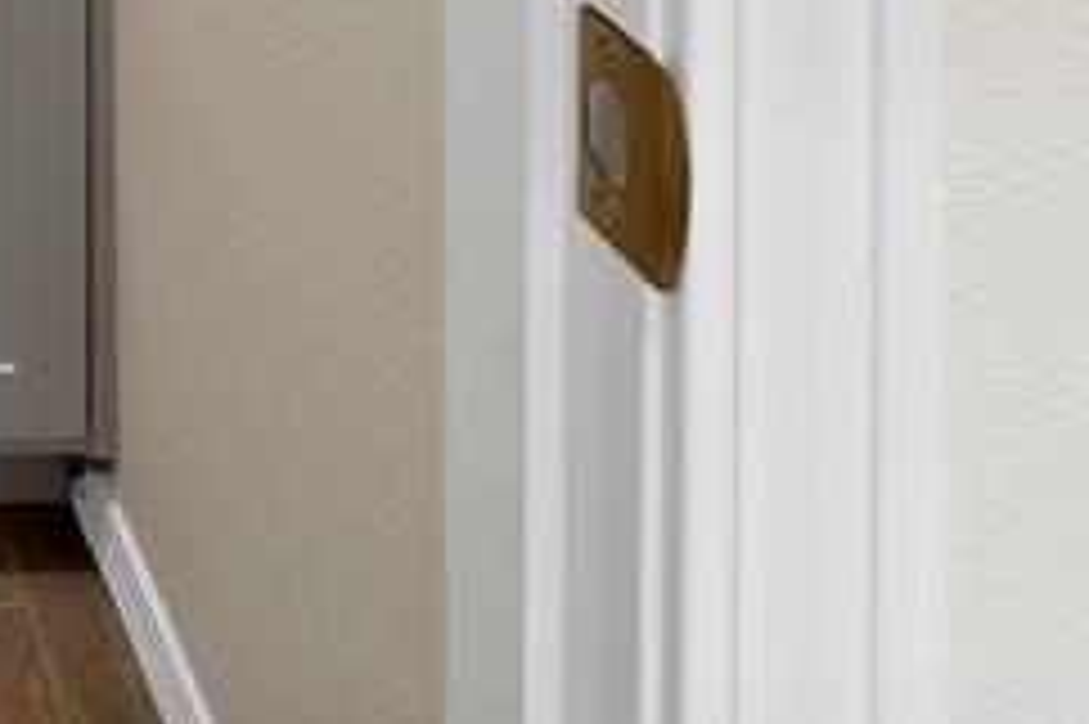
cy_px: -807
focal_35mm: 55
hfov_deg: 27.1
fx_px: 1663
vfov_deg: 16.8
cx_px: -490
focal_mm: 13
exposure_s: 1/10
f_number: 9
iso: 640
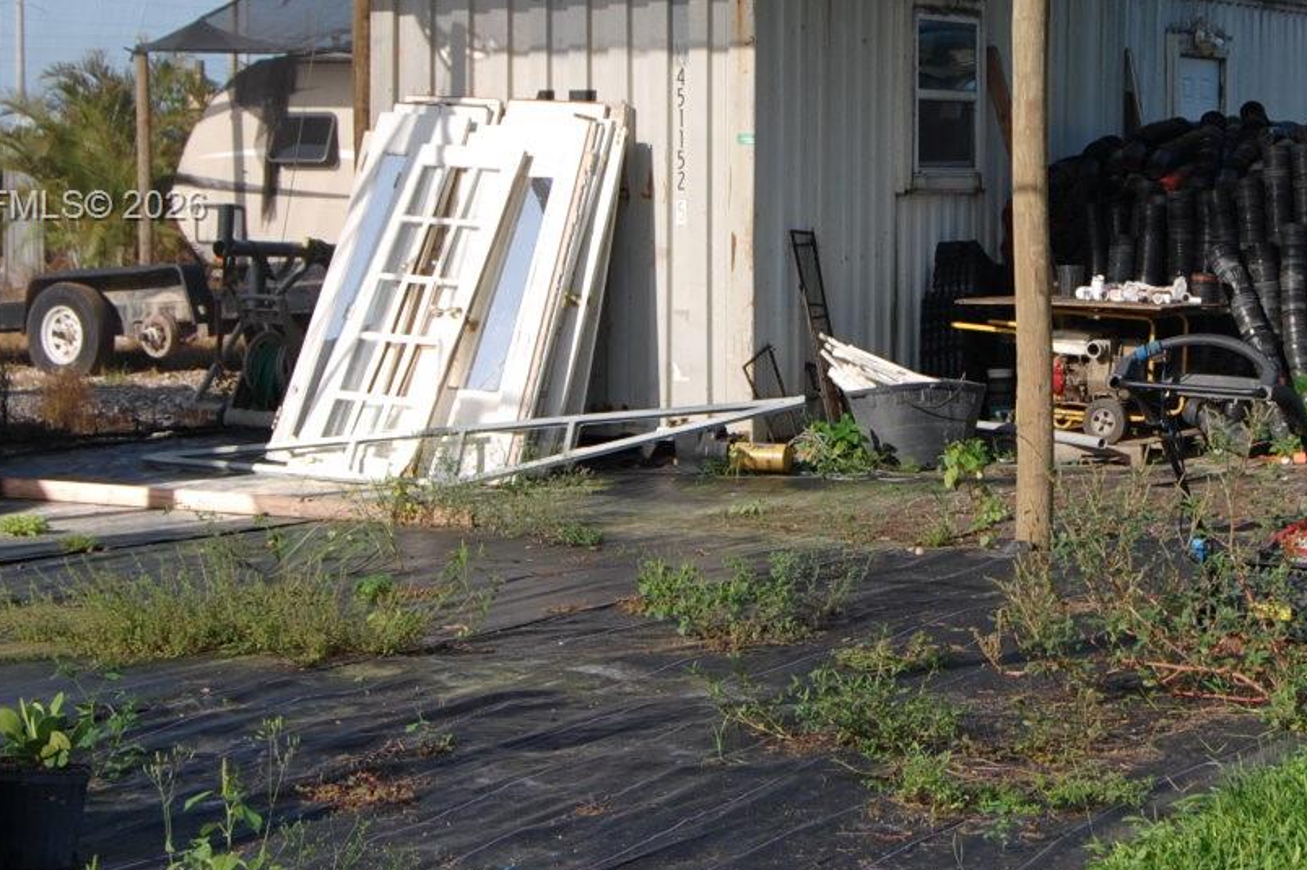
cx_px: 940
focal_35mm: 87
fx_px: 3154
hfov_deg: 23.2
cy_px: 210
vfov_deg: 15.6
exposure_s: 1/160
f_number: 7.1
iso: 200
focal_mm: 31
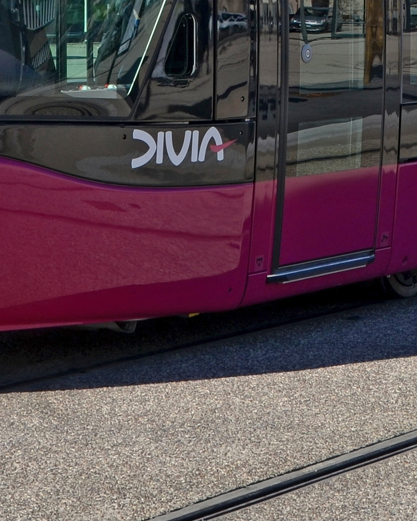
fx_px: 2391
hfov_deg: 9.9
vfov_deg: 12.1
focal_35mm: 155
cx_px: 441
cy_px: -118
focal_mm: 26
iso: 100
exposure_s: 1/320
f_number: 9
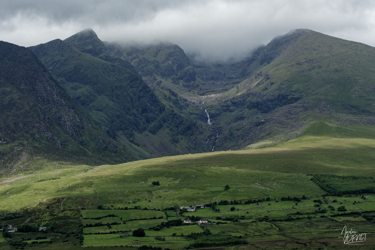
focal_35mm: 105
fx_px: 1094
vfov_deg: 13.0
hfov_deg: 19.5
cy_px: 125
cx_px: 188
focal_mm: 70
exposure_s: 1/1000
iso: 450
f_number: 8
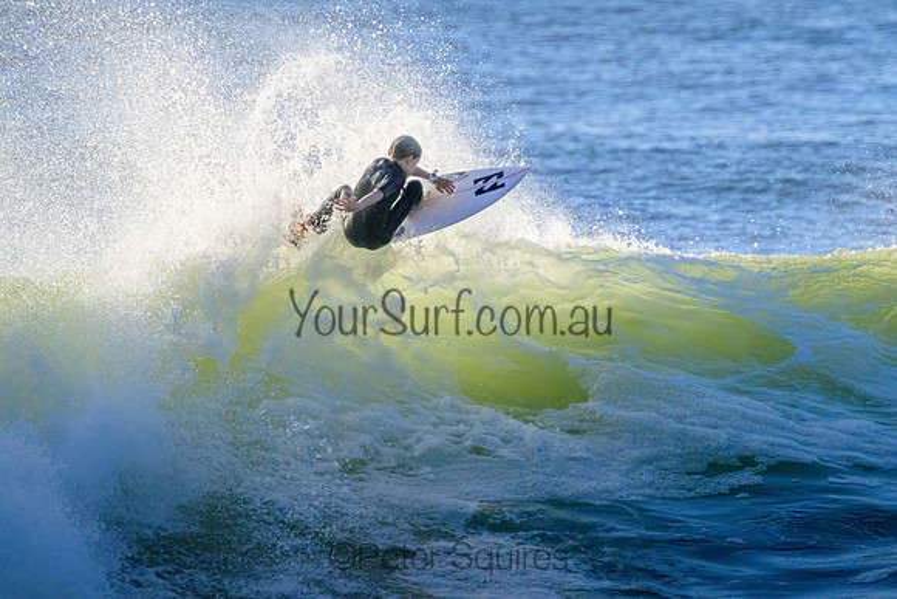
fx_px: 27364
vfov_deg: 1.3
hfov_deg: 1.9
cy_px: 224
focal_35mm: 1098
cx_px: 588
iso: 1400
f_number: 11
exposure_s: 1/2000
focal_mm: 800
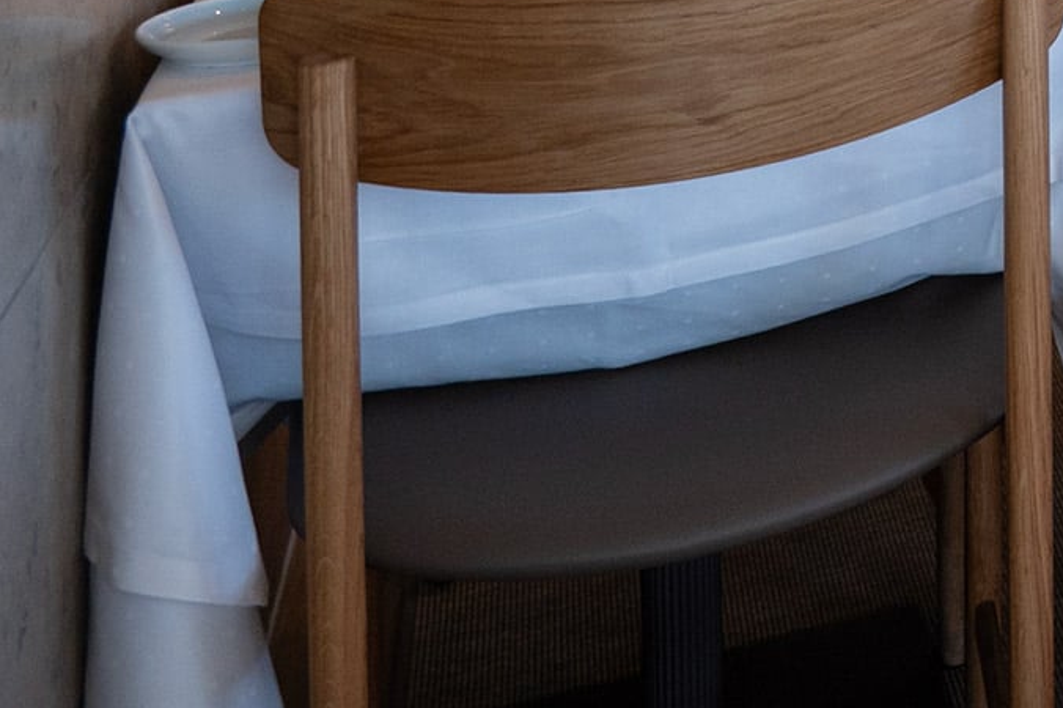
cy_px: -466
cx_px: 2044
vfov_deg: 16.7
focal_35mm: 71
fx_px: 2095
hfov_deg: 19.2
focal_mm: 16
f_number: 4
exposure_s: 1/200
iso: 400
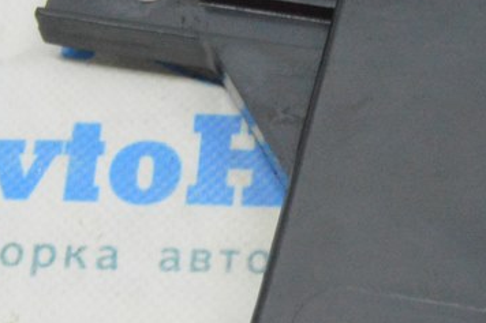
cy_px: 202
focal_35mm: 164
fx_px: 2213
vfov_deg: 8.4
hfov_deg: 12.4
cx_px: 511
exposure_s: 1/15
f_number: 20
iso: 6400
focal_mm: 38
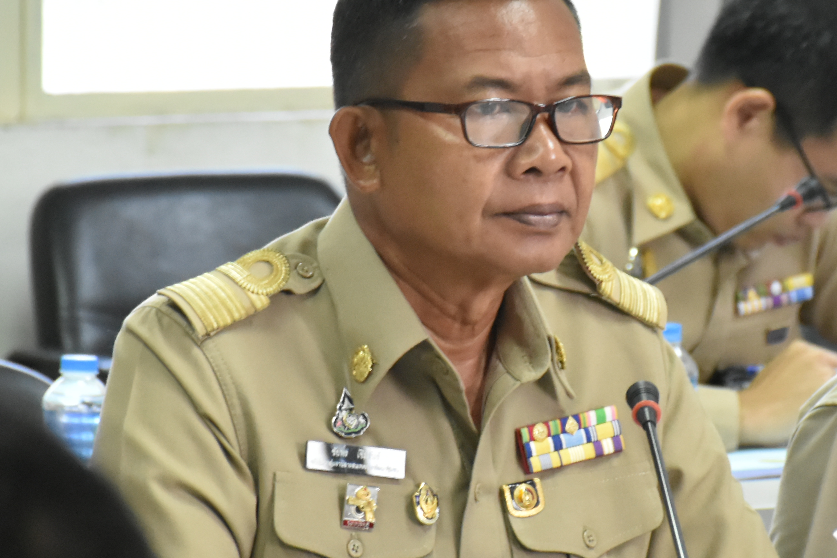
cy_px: 229
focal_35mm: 364
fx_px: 8466
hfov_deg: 5.7
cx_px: 536
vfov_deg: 3.8
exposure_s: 1/80
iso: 3200
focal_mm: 105
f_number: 5.6
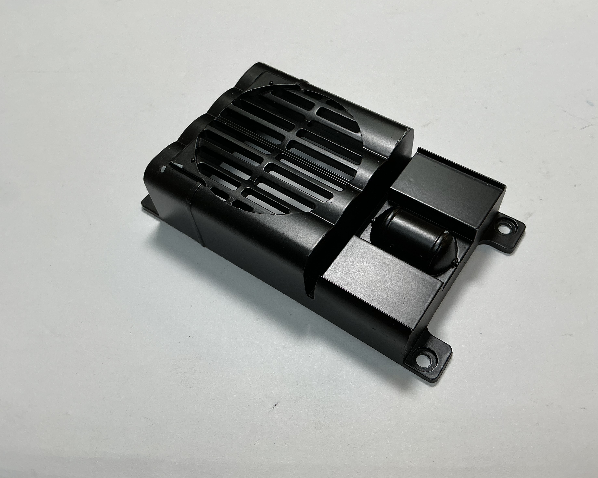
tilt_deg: -57.8
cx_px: 315
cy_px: 239
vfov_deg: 47.1
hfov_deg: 57.2
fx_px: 549
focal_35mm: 31
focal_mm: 3
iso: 20
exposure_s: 1/174
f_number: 1.8
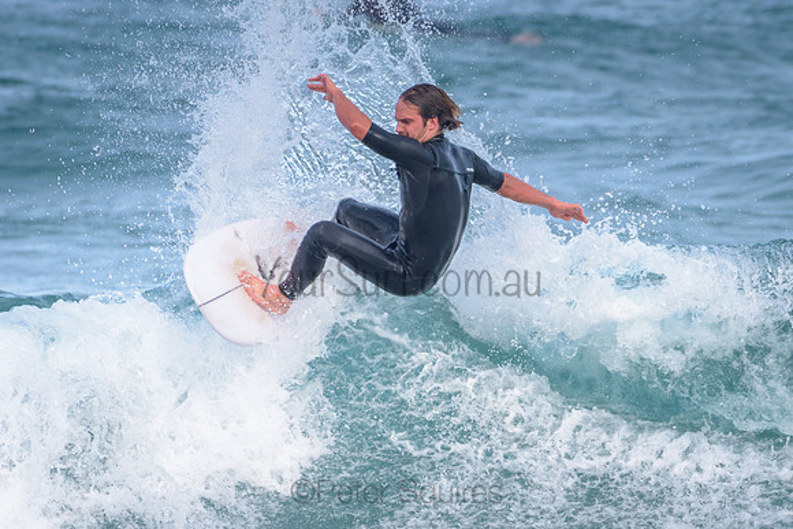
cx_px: 682
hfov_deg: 2.3
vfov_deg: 1.5
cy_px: 470
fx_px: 19582
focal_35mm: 889
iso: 400
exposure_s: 1/2000
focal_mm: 500
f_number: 5.6
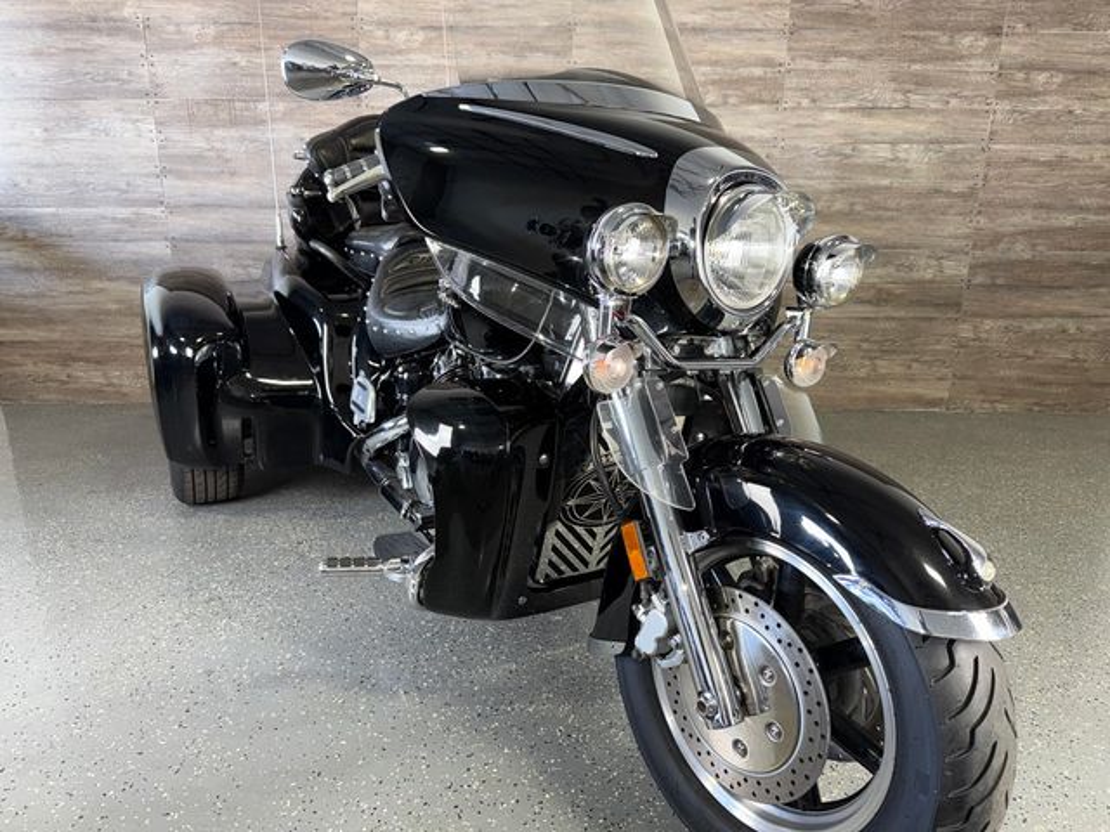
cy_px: 416
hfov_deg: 71.6
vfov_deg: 56.8
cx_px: 555
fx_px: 770
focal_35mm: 24
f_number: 1.78
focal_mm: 6.76
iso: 64
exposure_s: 1/18
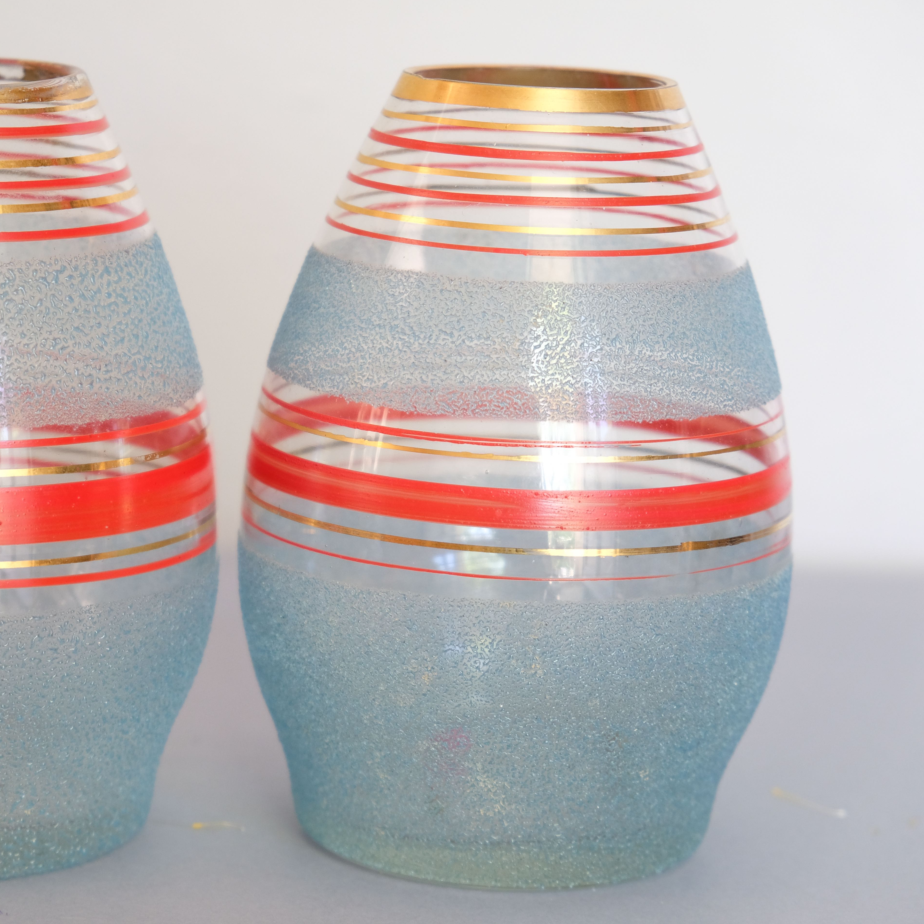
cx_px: 263
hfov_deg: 15.6
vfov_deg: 15.7
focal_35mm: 111
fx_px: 3352
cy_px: 467
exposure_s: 1/30
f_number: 4
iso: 800
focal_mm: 55
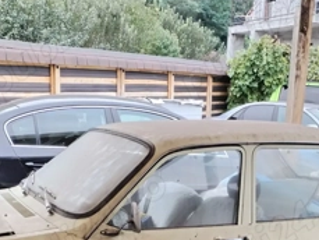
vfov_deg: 18.7
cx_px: 173
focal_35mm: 76
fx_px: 701
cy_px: 257
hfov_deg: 25.6
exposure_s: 1/120
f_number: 1.8
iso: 100
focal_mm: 4.75
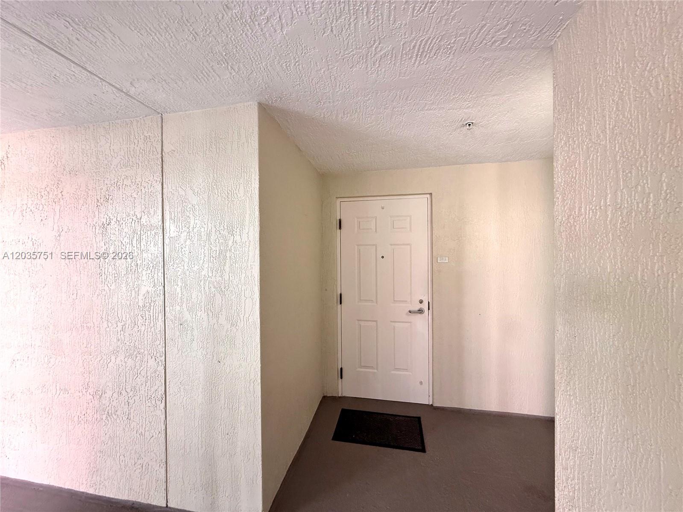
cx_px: 342
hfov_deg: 102.1
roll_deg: +1.0
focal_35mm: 14
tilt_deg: +0.1
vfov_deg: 85.7
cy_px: 256
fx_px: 276
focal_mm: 2.22
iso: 250
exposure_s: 1/99
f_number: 2.2
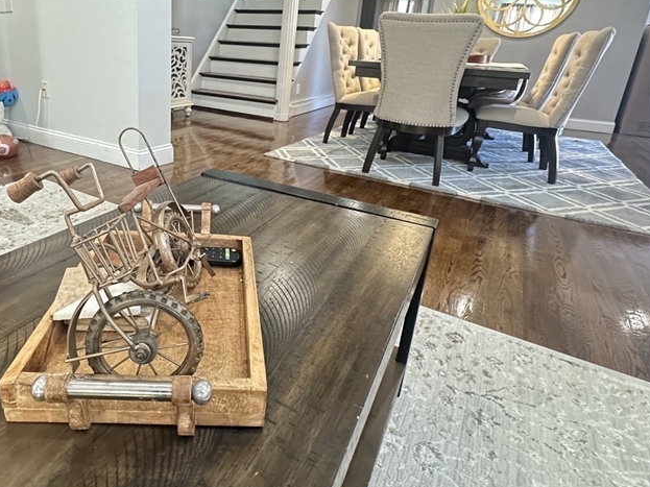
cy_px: 177
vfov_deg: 58.0
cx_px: 231
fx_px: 432
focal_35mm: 23
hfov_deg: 72.3
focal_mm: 2.22
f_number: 2.2
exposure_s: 1/60
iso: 400
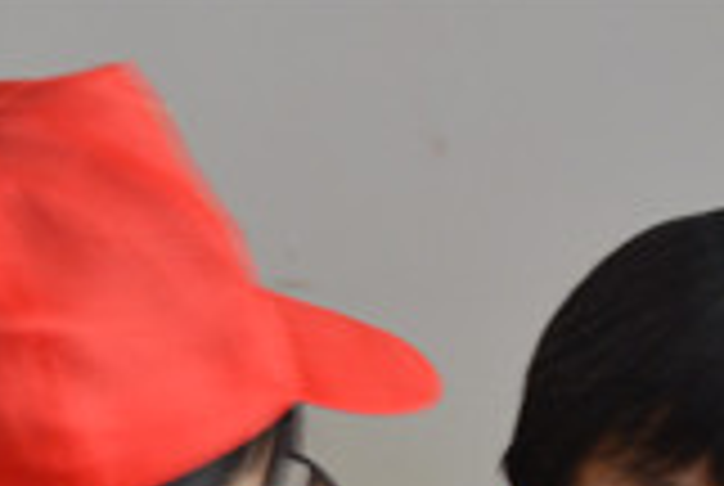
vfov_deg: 6.4
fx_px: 4271
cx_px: 256
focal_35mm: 212
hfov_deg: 9.7
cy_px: 878
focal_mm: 38
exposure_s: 1/2
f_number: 4.2
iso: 1000
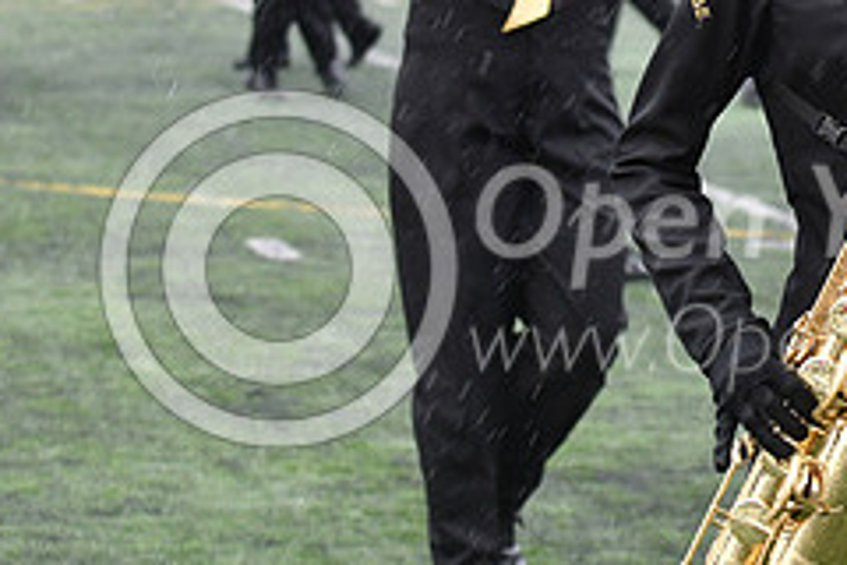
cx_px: 921
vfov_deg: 5.4
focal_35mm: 254
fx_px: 5976
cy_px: -23
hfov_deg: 8.1
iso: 1000
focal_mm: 70
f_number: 4
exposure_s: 1/400
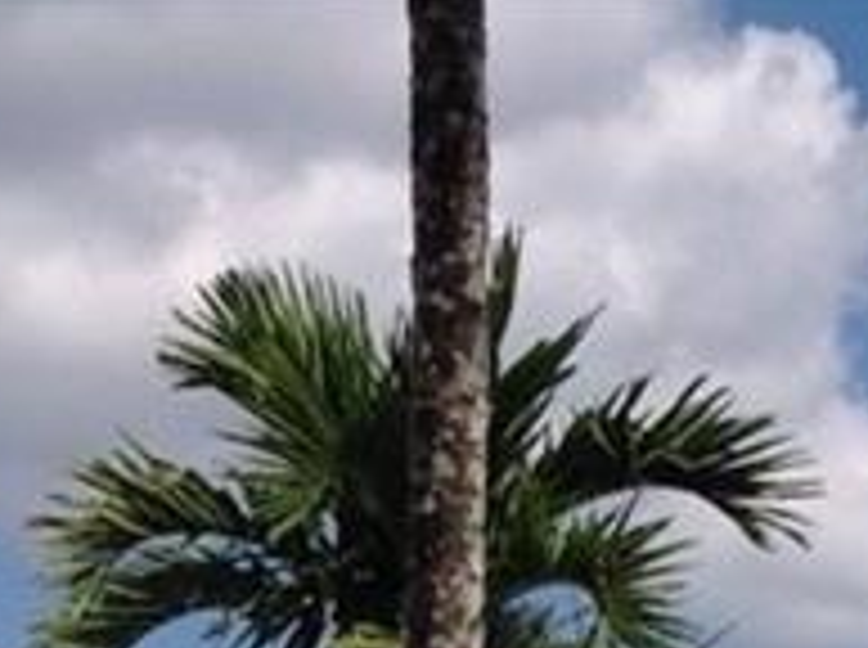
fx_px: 4655
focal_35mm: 186
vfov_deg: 7.3
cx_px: 432
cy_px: 1706
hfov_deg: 10.7
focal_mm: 4.28
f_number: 2.4
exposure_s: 1/3367
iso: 50
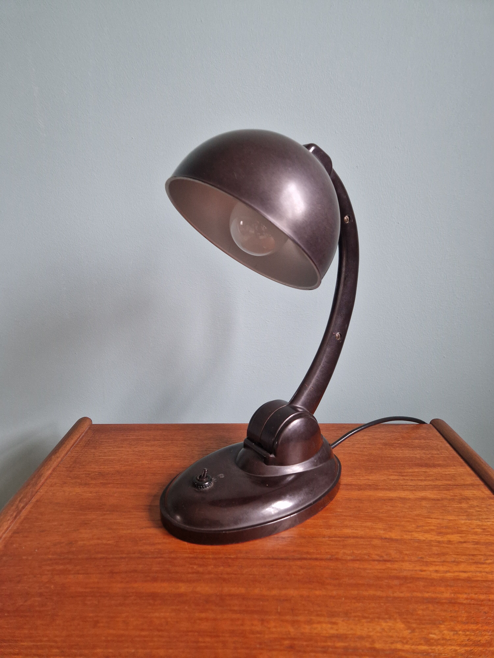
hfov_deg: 58.9
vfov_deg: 73.9
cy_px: 329
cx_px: 247
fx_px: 438
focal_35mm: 23
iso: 640
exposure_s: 1/33
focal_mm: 5.4
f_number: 1.8
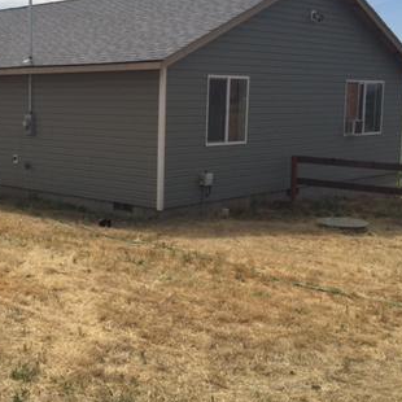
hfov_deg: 31.1
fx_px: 696
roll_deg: -1.6
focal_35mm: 53
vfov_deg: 32.2
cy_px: 198
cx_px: 64
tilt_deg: -7.5
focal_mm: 4.15
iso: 32
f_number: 2.2
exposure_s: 1/4950
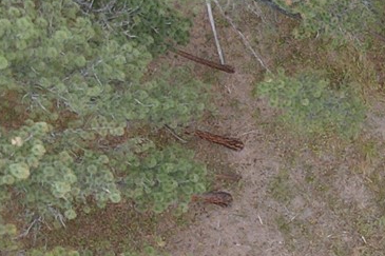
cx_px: 920
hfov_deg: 11.9
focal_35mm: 140
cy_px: 393
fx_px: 1496
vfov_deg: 9.5
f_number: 2.8
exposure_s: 1/20
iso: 100
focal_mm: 4.5
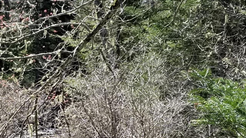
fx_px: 430
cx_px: 55
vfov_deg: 17.2
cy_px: 180
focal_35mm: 66
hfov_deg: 31.2
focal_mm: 4.25
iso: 50
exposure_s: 1/1010
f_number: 1.7
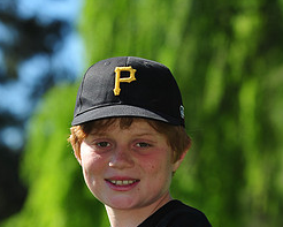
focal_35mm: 265
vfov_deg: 5.8
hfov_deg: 7.3
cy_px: 255
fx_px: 2220
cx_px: 123
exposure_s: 1/800
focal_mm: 120
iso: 200
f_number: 5
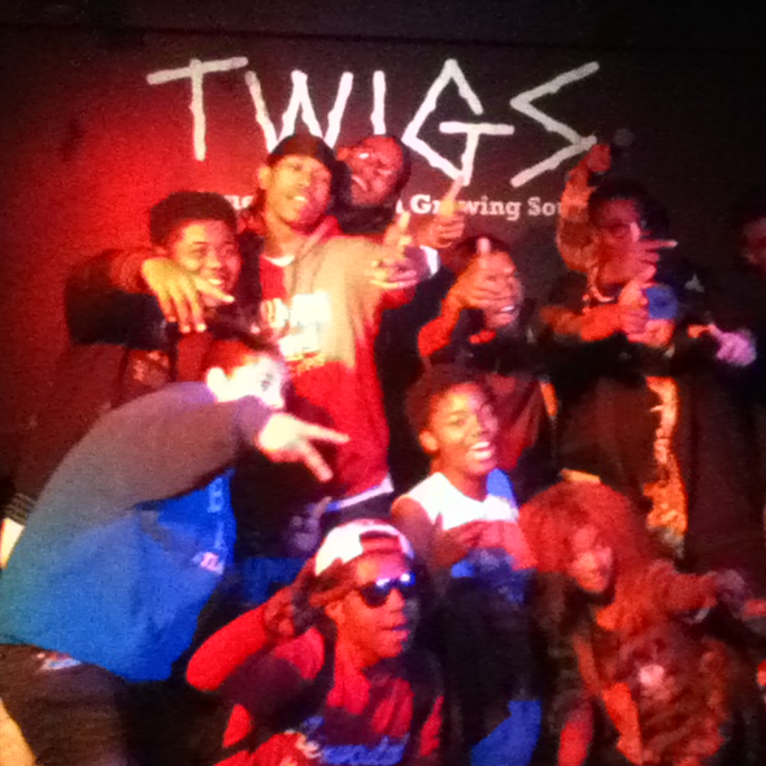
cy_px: 428
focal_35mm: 46
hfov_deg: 36.1
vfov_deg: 36.7
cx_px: 556
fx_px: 1152
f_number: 2.4
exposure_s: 1/15
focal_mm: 3.85
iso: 1250
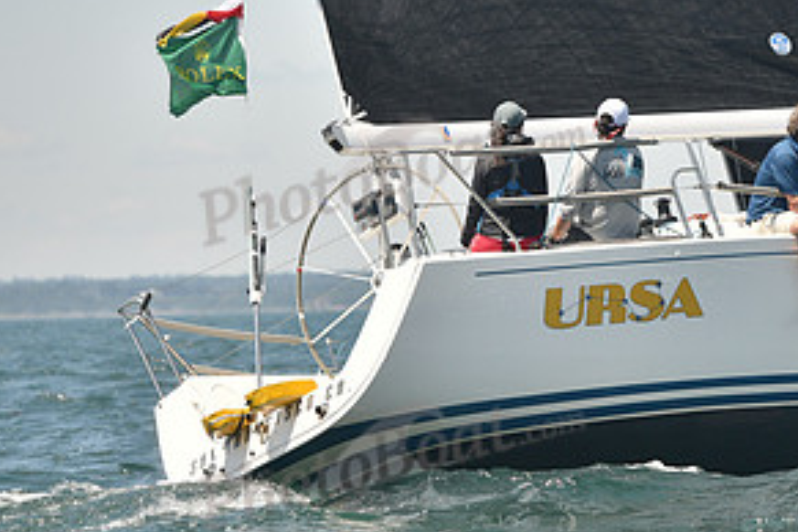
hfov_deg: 6.4
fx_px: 7071
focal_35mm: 319
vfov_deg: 4.3
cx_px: 729
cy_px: 278
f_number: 5
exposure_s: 1/1250
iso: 320
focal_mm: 160
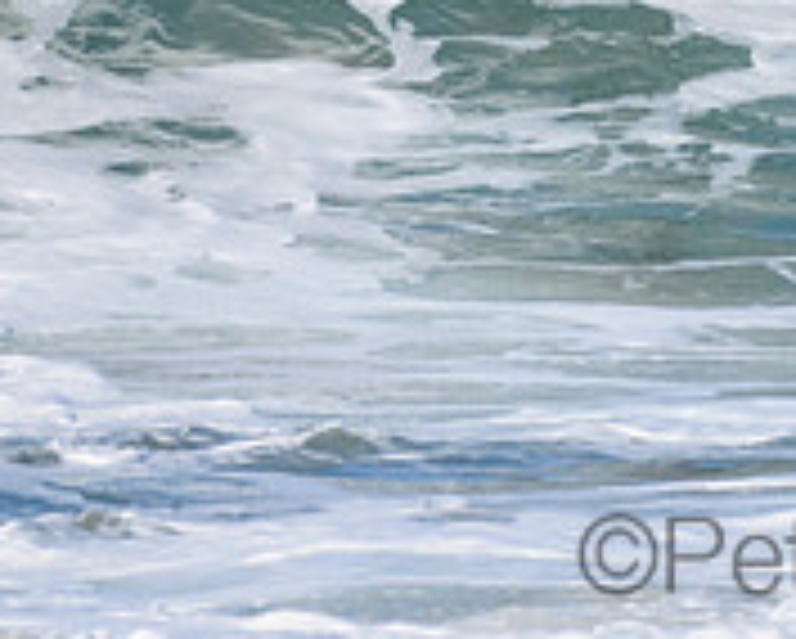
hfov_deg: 0.8
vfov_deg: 0.7
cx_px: 926
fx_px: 54268
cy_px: -191
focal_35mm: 2301
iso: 720
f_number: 5.6
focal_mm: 500
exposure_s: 1/4000
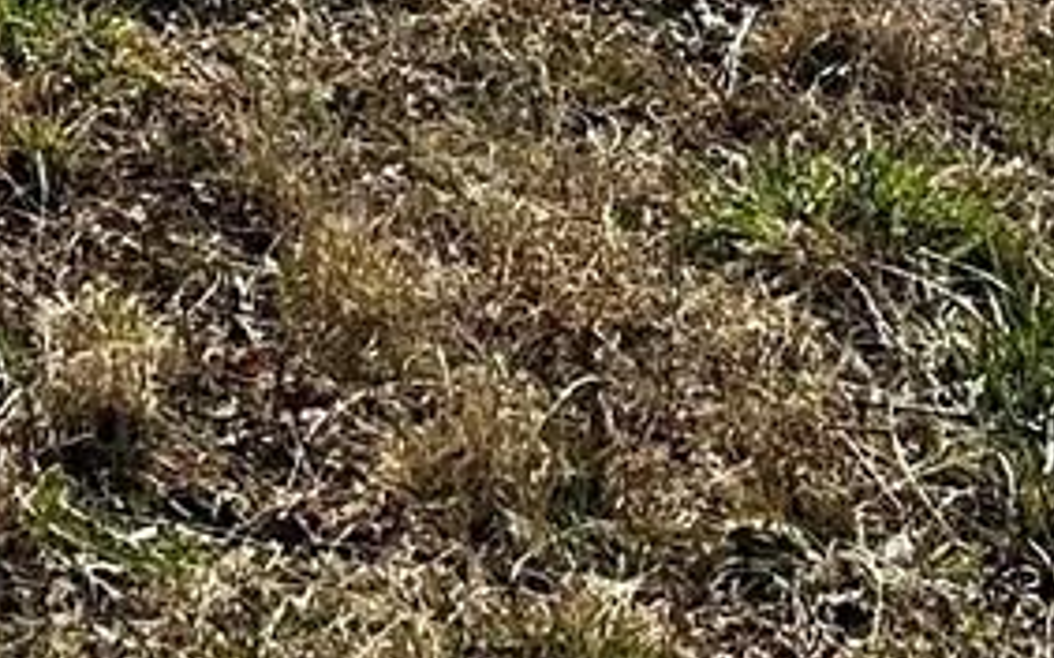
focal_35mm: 185
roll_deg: -1.4
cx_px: -830
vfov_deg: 6.3
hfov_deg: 10.6
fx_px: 5312
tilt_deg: +0.1
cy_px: -1525
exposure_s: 1/4545
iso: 80
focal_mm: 6.86
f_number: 1.78
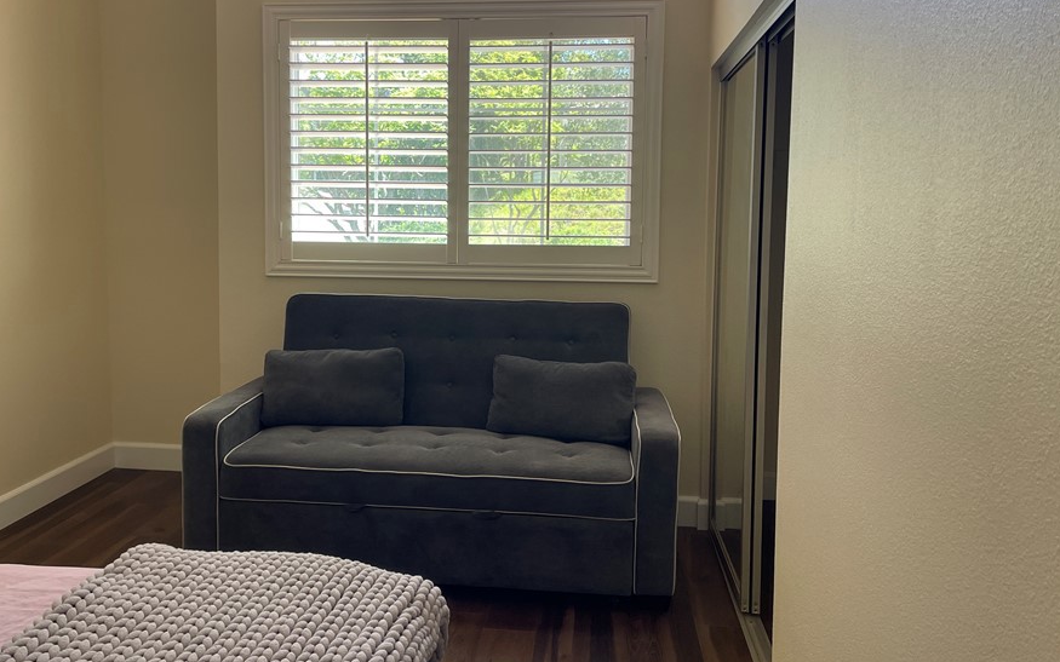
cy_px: 266
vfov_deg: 40.4
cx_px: 475
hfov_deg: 61.1
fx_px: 896
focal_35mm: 31
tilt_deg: -5.6
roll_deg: -0.3
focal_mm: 5.1
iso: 64
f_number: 1.6
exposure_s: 1/120
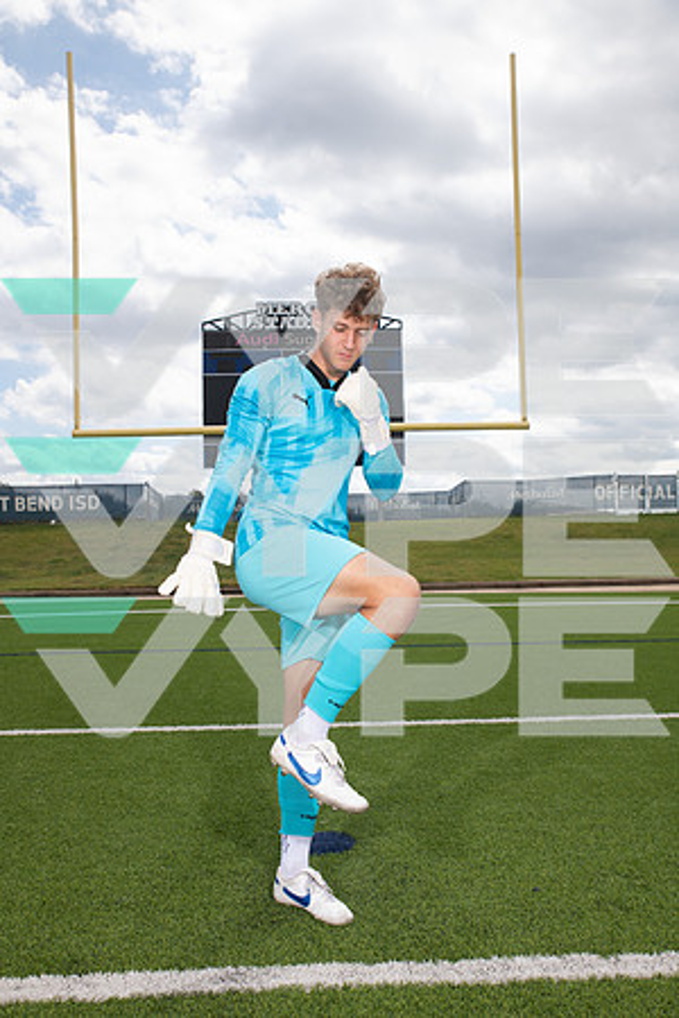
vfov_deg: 58.7
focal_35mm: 32
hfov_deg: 41.1
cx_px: 340
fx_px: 905
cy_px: 509
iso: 125
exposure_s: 1/400
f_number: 7.1
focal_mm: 32
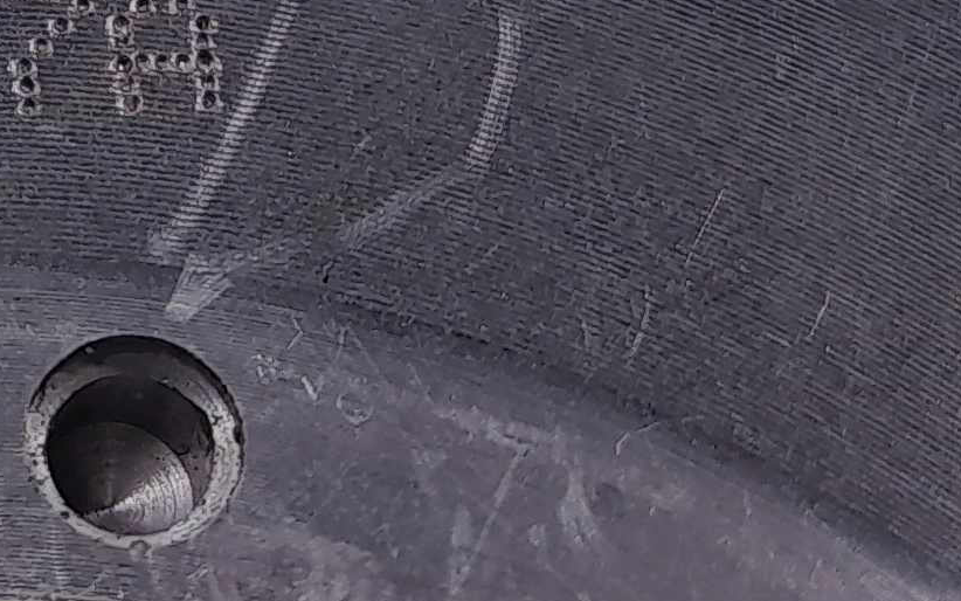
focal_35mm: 129
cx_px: -118
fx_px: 3379
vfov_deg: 9.9
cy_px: -219
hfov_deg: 15.7
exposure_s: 1/174
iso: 20
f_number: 2
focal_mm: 4.6
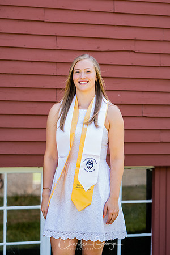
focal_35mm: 174
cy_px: 128
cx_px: 85
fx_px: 1232
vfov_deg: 11.8
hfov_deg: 7.9
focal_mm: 116
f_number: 2.8
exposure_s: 1/200
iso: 100
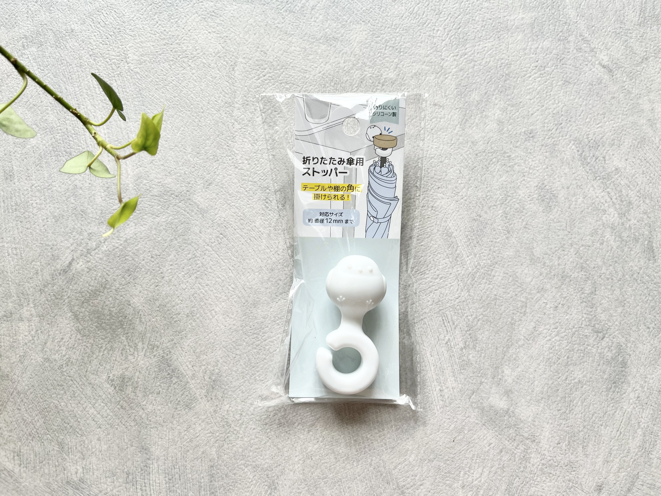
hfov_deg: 67.3
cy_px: 248
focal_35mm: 26
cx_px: 330
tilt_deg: -82.6
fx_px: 496
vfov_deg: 53.1
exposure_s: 1/180
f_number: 1.6
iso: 40
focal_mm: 5.1
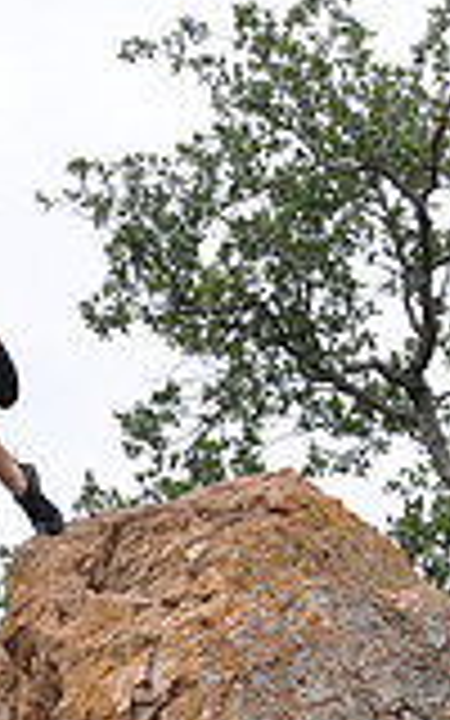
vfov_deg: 7.9
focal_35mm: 266
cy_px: 434
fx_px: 5220
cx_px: -176
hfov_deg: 4.9
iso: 400
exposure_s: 1/1600
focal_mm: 48
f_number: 6.3
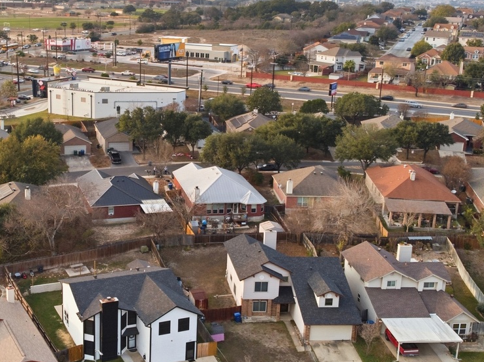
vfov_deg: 30.8
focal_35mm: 47
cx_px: 168
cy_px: 169
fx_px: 657
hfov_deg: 40.0
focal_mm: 4.5
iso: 104
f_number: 2.8
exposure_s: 1/650
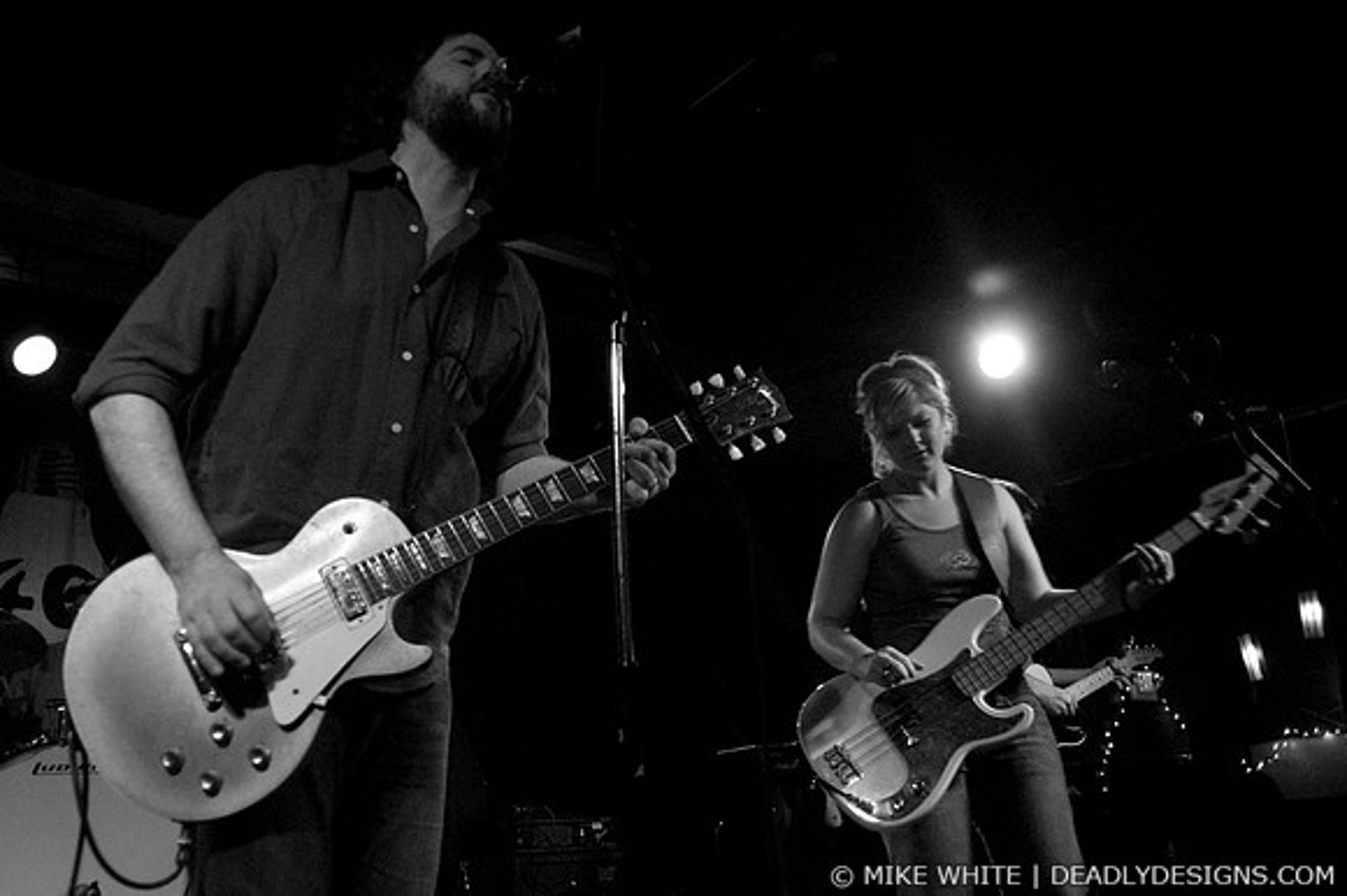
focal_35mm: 30
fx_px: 1122
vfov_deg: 43.6
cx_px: 674
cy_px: 448
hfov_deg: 62.0
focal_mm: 20
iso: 800
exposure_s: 1/40
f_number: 2.8
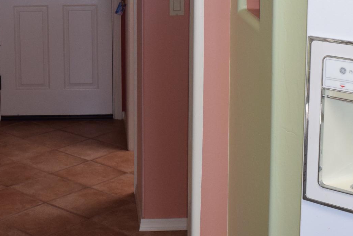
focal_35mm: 78
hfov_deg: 25.6
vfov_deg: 17.0
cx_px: 84
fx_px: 765
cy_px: -11
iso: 800
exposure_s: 1/125
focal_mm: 18
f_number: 5.6
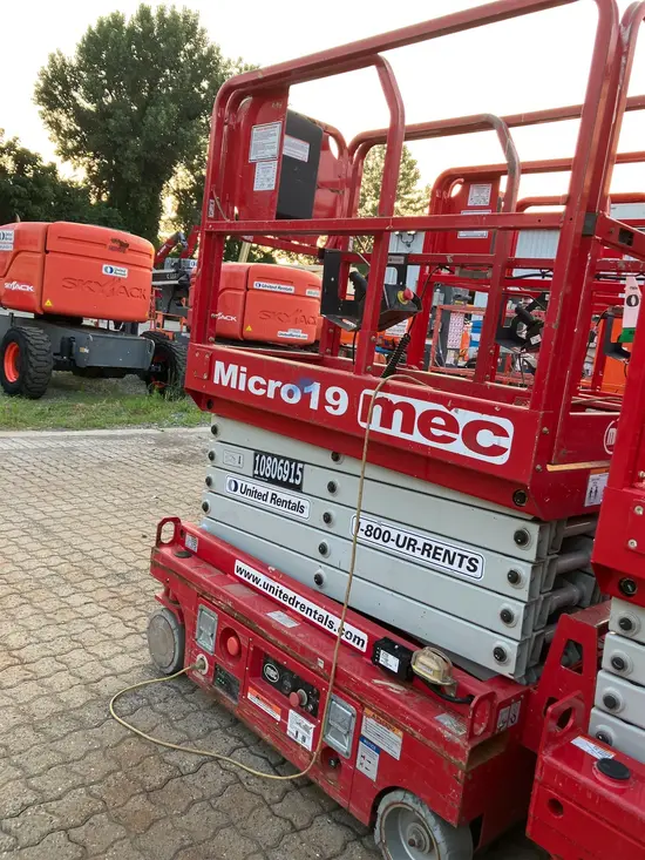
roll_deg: -7.9
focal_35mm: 28
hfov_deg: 49.8
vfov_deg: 63.4
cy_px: 430
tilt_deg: -6.3
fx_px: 695
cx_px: 322
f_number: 1.8
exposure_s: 1/121
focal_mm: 3.99
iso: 40
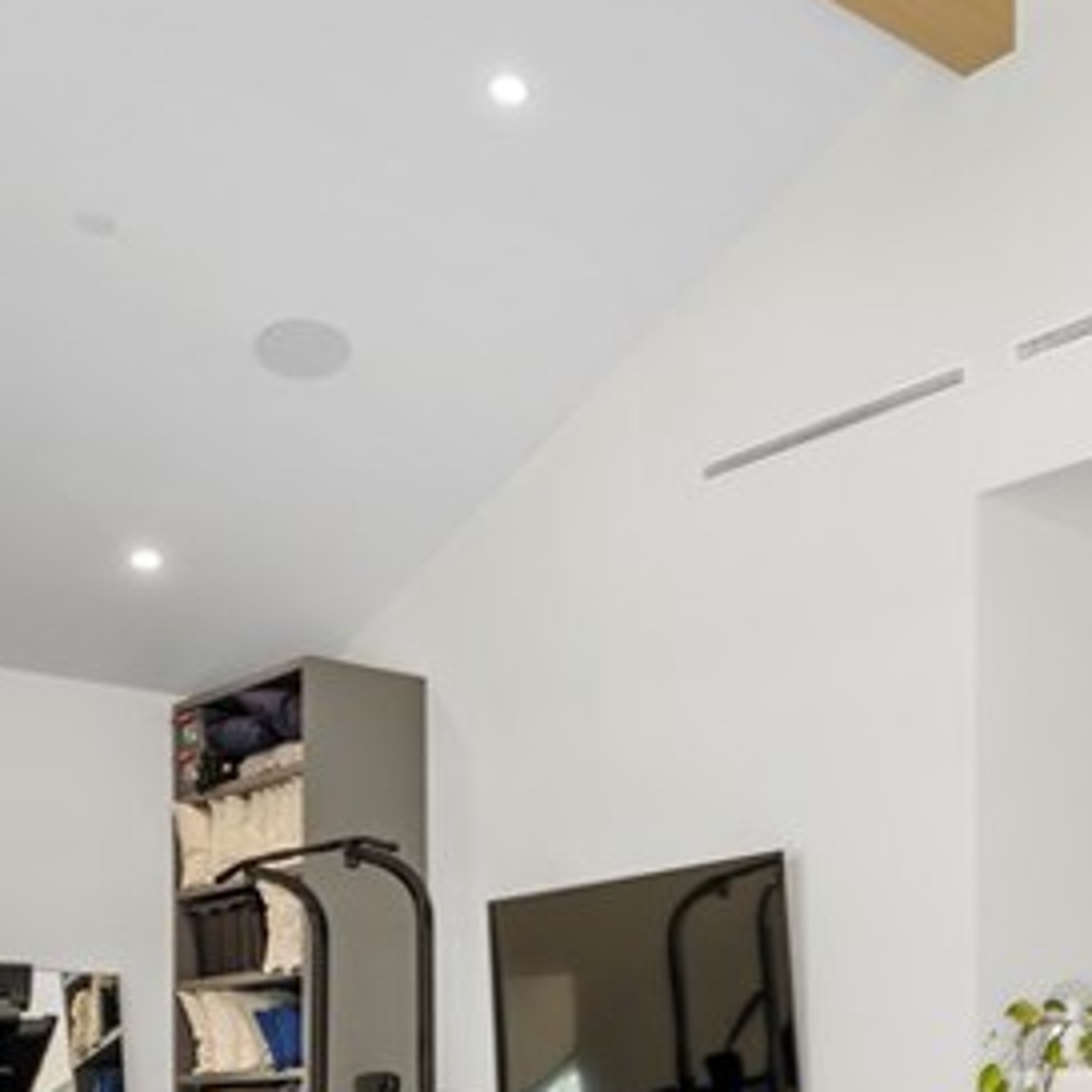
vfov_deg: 29.1
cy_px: 1290
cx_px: 1124
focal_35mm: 51
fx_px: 1820
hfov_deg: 30.7
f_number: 7.1
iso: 200
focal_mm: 16
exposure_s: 1/5
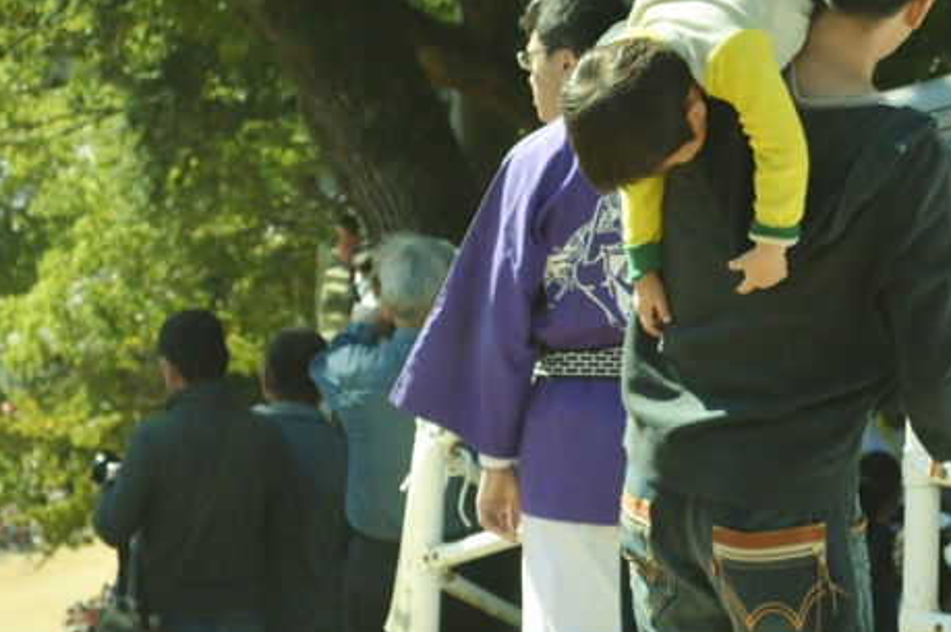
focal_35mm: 144
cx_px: 646
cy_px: 166
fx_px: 3797
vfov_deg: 9.5
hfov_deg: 14.2
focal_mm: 55
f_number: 6.3
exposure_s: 1/1000
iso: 400
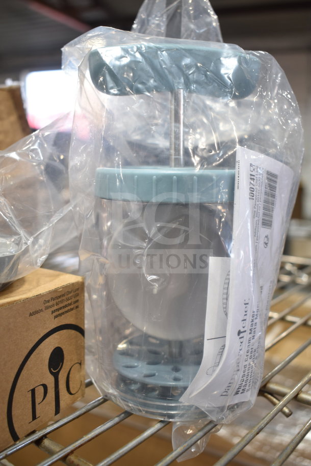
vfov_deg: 53.1
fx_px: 466
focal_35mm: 36
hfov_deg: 36.9
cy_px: 233
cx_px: 156
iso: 200
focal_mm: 24
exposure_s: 1/50
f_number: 3.8
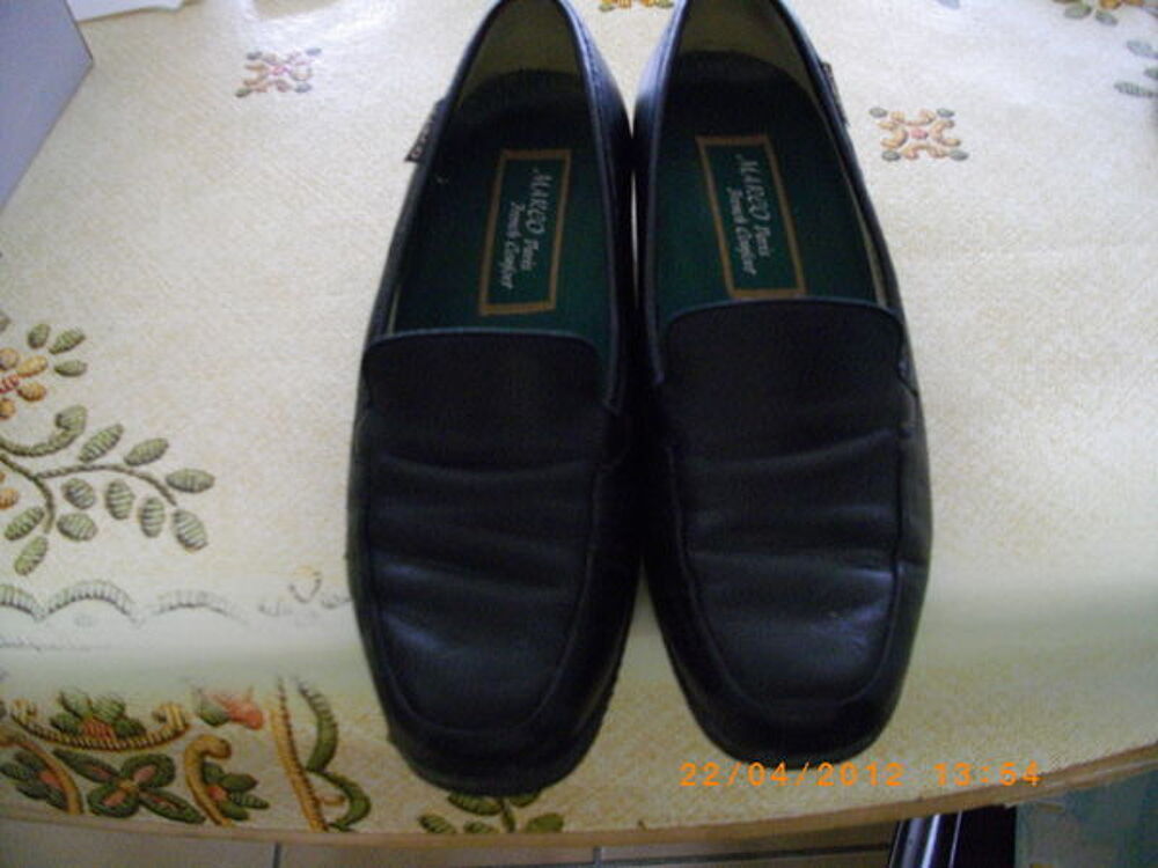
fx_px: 1070
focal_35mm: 32
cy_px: 434
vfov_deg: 44.2
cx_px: 579
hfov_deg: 56.8
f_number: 2.9
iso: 450
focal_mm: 5.7
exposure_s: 1/50
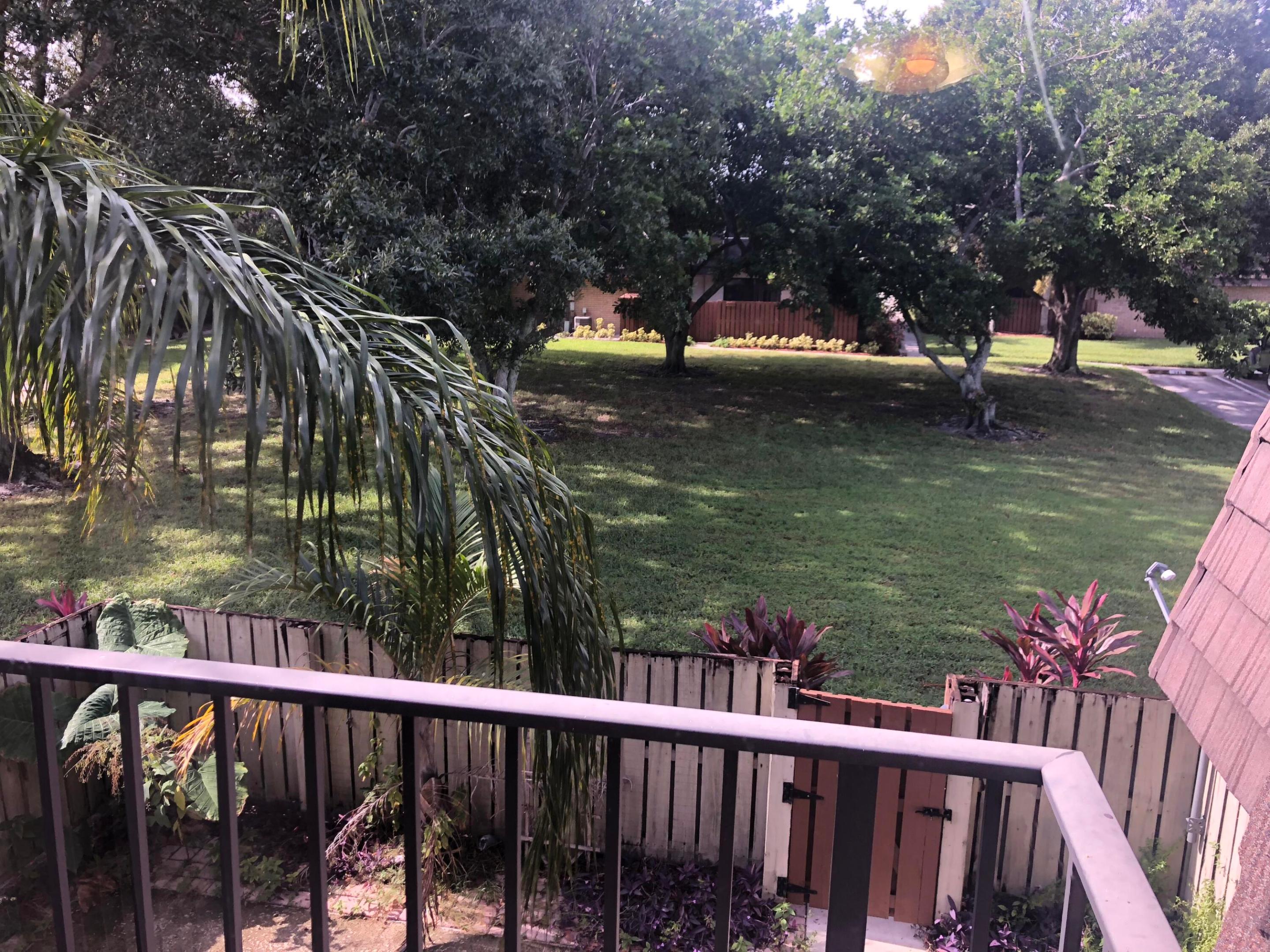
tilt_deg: -12.6
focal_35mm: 28
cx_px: 635
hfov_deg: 63.4
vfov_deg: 49.7
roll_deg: -1.2
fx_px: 1027
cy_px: 476
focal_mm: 4
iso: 50
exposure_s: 1/120
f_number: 1.8
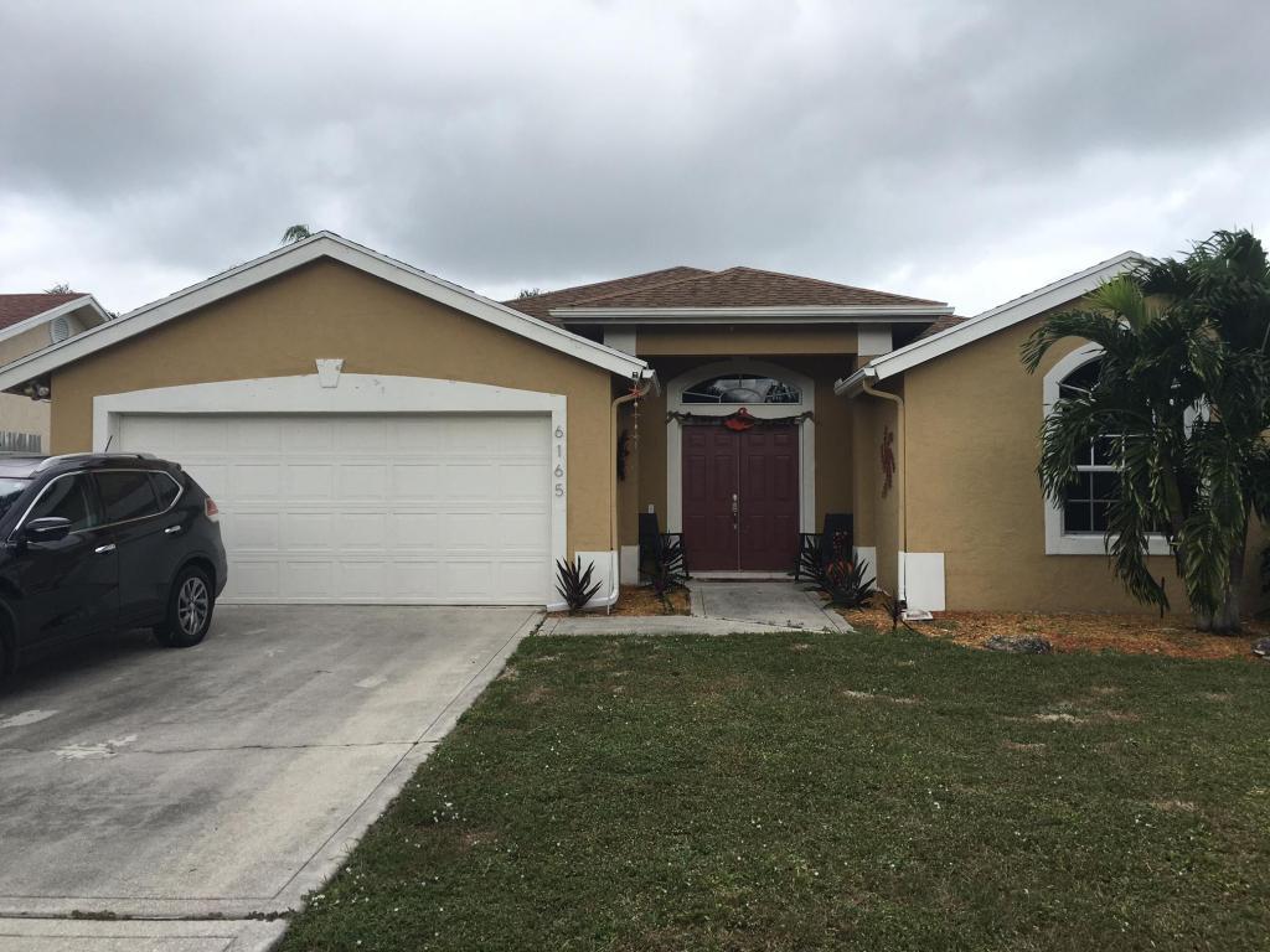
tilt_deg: +2.5
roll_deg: -0.3
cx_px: 635
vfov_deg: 48.2
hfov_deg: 61.7
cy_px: 476
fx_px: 1064
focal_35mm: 29
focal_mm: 4.15
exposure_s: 1/836
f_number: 2.2
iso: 25
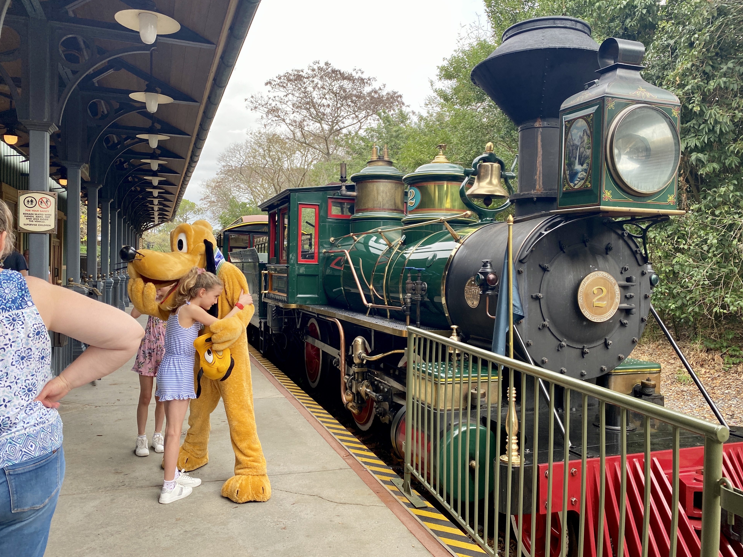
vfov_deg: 51.4
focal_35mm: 27
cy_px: 275
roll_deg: -1.6
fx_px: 580
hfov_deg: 65.3
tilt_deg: -0.8
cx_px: 372
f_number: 1.8
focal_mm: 4.25
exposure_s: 1/267
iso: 32
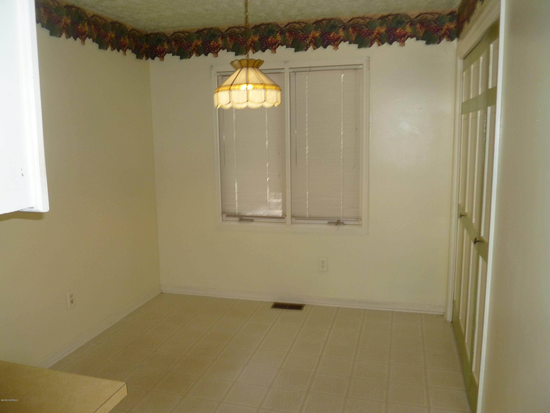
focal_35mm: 28
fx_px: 445
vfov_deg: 49.7
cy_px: 206
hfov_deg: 63.4
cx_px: 275
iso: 160
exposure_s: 1/30
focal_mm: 5
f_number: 3.3
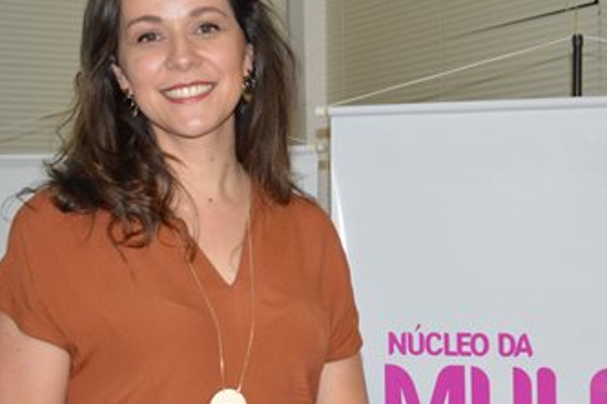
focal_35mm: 81
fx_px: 1366
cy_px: 234
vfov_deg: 16.8
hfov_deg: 25.0
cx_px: 368
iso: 2000
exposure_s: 1/60
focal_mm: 30
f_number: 4.2
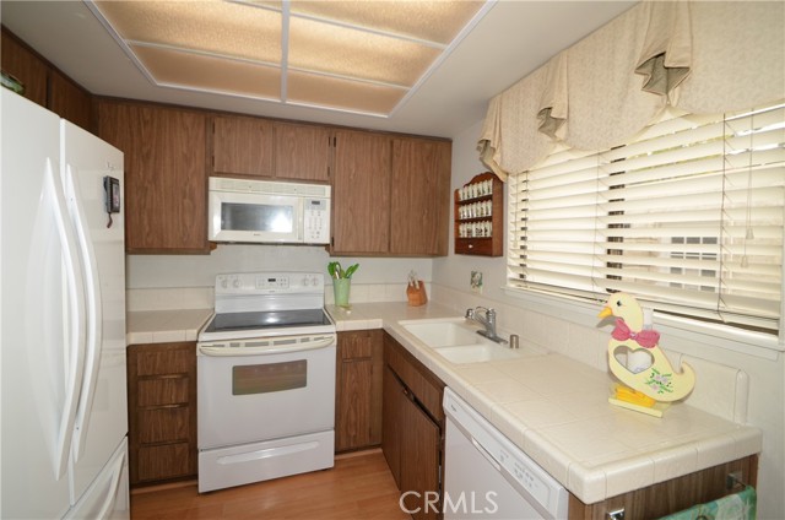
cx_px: 392
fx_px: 326
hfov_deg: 100.5
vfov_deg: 77.1
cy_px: 260
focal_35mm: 15
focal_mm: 10
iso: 200
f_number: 5.6
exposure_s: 1/125
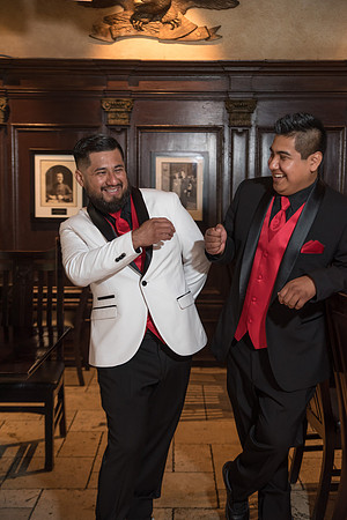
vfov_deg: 38.2
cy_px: 260
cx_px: 174
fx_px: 752
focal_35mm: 52
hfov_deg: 26.0
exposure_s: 1/125
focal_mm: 52
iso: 1250
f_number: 3.5
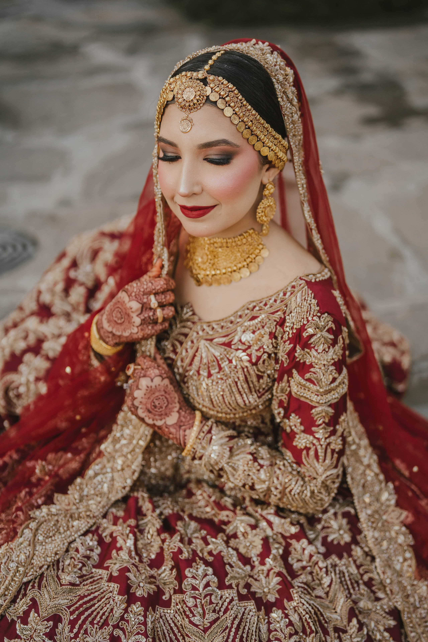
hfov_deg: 27.0
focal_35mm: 50
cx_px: 214
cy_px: 321
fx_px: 892
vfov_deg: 39.6
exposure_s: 1/2500
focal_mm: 50
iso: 500
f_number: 1.8
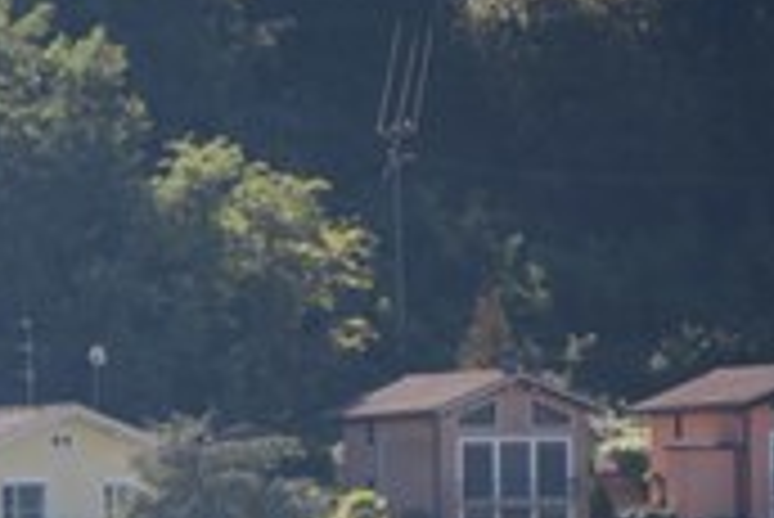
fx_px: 24014
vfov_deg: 1.2
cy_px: 718
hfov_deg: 1.8
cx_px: -418
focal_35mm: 1116
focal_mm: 300
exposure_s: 1/160
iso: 80
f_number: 6.3
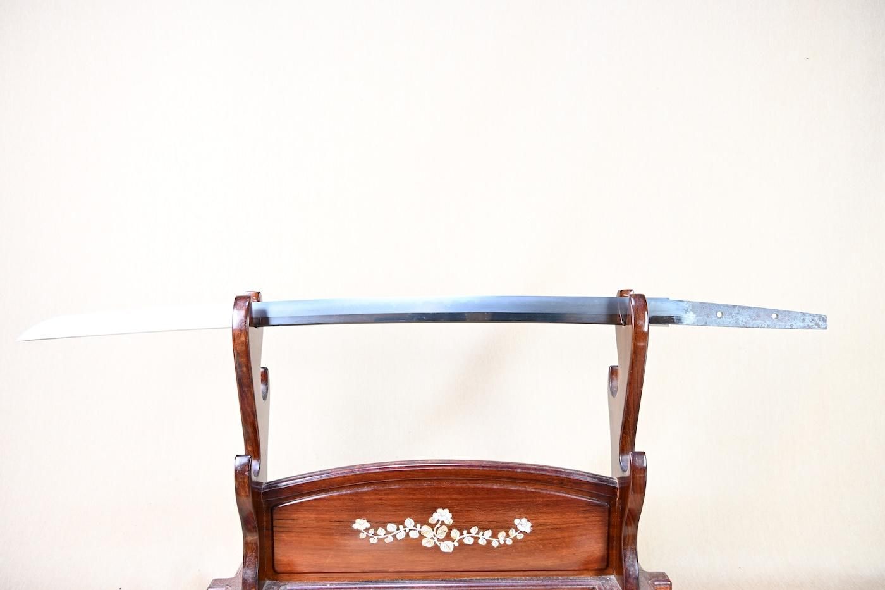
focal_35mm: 29
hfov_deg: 63.2
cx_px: 442
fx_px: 719
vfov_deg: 44.6
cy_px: 295
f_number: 3.5
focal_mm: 19.5
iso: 100
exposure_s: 1/3
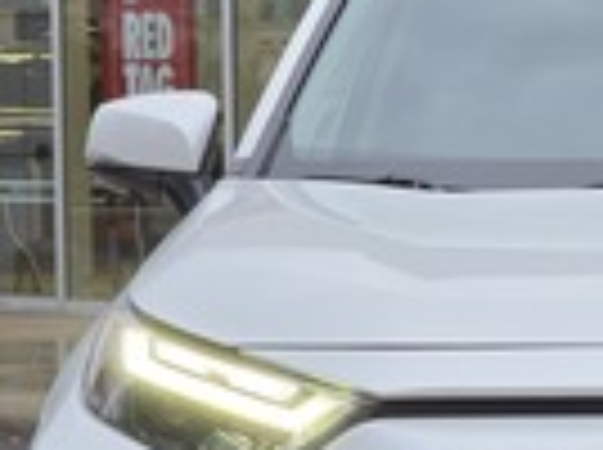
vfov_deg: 6.8
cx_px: 792
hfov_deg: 9.0
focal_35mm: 217
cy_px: 506
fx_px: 3773
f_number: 2.4
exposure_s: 1/120
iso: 32
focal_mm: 7
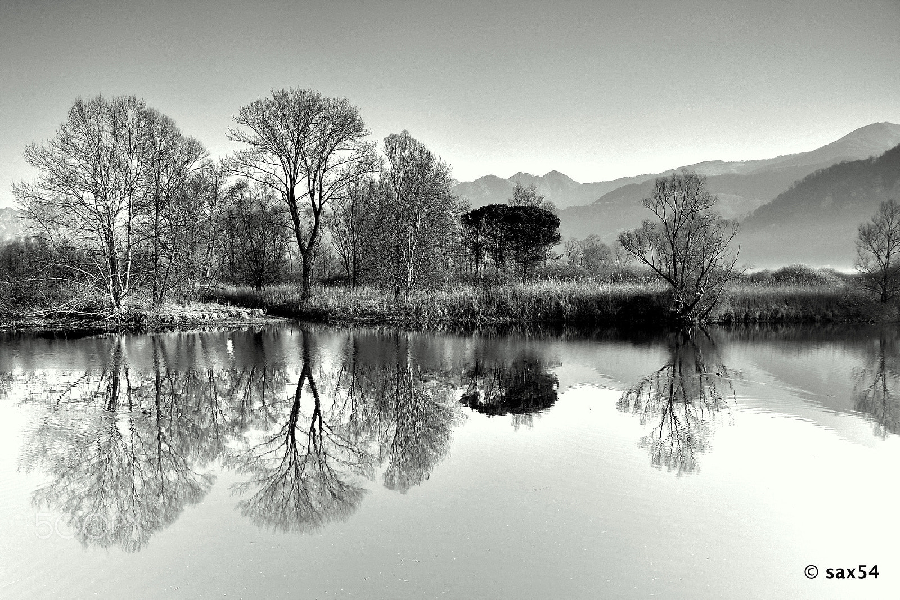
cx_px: 450
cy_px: 300
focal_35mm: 27
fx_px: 675
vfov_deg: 47.9
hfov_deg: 67.4
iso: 100
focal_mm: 18
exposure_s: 1/25
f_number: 5.6
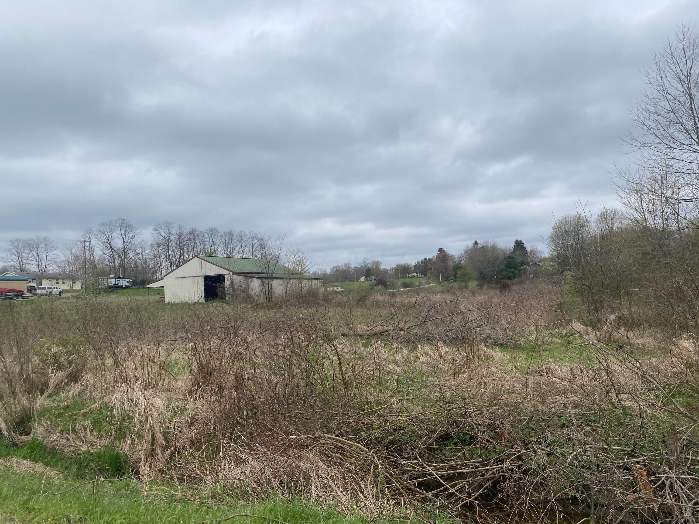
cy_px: 262
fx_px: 525
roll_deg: +1.1
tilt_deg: +2.0
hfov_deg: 67.3
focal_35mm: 26
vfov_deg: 53.1
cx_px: 350
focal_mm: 4.25
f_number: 1.8
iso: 32
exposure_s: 1/3205
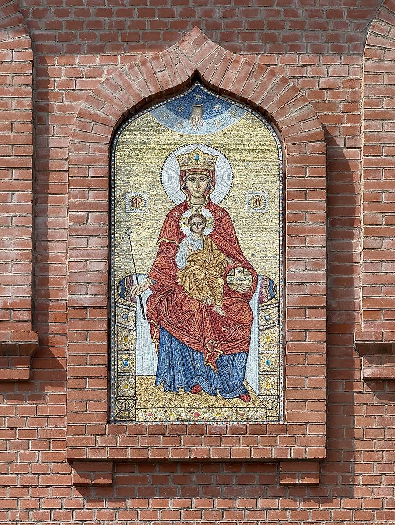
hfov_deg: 12.4
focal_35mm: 120
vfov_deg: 16.4
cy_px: 262
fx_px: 1821
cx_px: 198
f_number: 2.8
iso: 50
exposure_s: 1/1064
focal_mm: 15.66
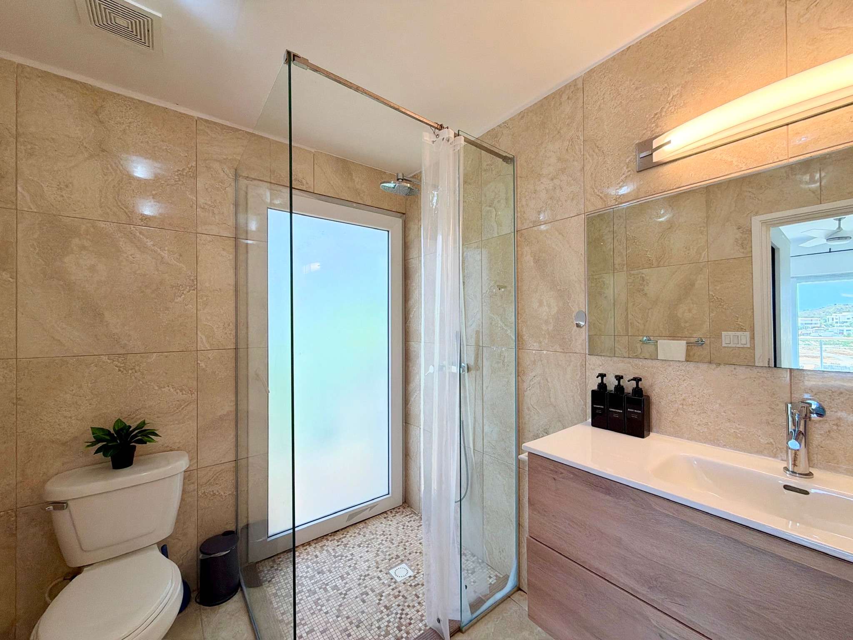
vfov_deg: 85.7
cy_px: 320
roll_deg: +0.8
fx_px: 345
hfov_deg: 102.1
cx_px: 426
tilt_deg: -0.3
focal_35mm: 14
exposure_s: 1/120
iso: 64
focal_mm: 2.22
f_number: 2.2
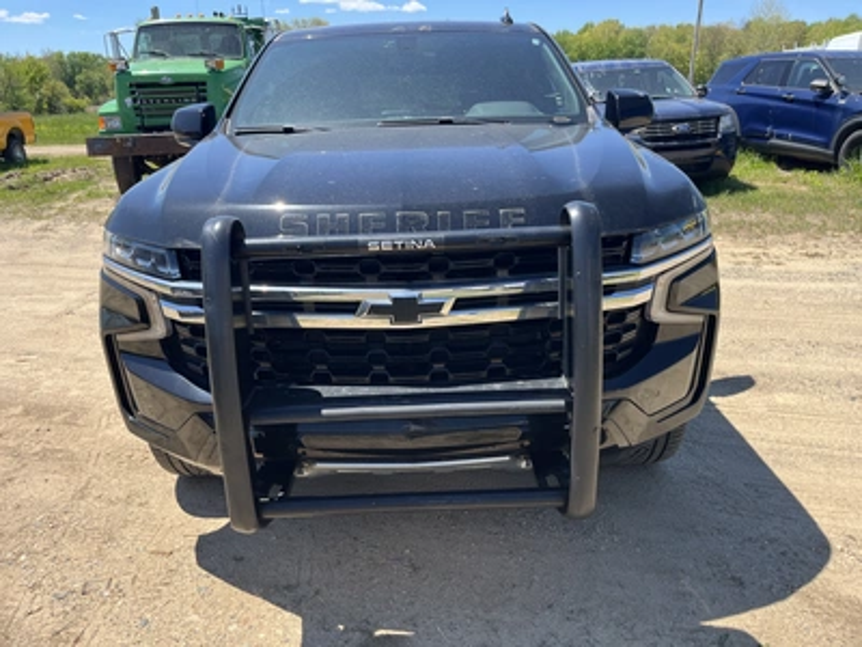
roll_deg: +2.9
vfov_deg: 53.1
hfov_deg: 67.3
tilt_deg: -15.8
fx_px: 647
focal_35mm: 26
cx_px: 431
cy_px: 324
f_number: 1.6
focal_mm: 5.1
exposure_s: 1/1151
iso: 50
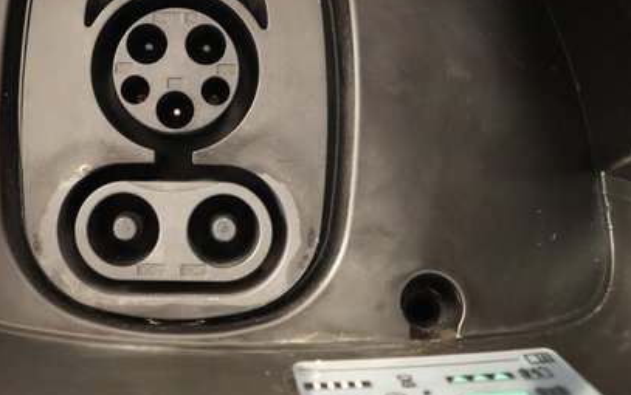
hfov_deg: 48.1
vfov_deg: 31.4
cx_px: 194
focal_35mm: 40
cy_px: 90
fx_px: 688
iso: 12800
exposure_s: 1/50
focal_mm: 25
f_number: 2.8
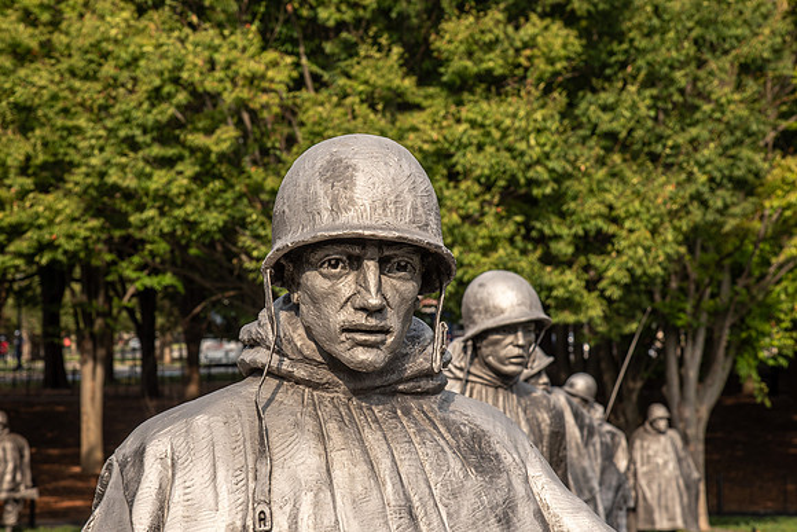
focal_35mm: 128
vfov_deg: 10.7
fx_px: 2836
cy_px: 301
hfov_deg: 16.0
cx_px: 371
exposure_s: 1/160
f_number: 10
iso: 160
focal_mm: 92
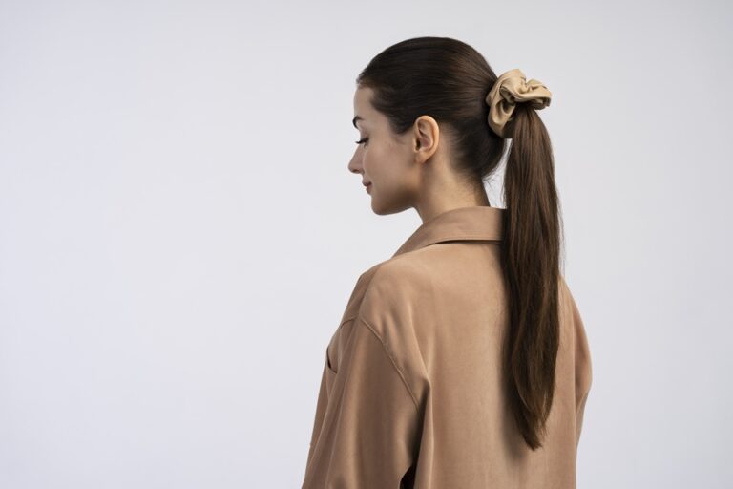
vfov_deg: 16.1
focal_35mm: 85
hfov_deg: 23.9
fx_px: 1731
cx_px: 366
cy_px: 244
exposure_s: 1/160
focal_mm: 85
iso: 100
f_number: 5.6
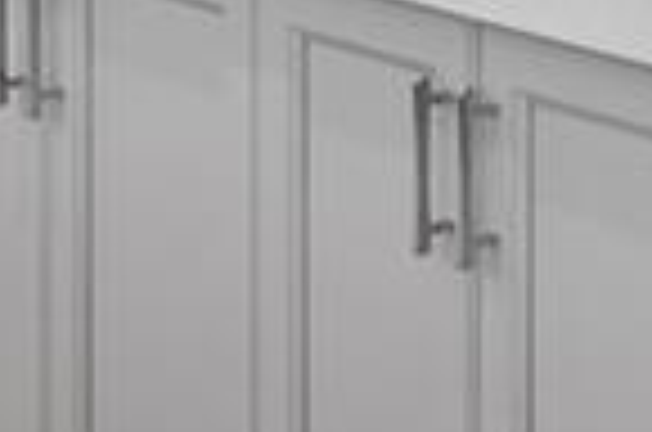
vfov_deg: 6.0
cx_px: 1102
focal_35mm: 212
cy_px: -776
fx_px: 3831
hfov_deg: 9.3
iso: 400
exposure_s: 1/15
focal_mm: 30
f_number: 8
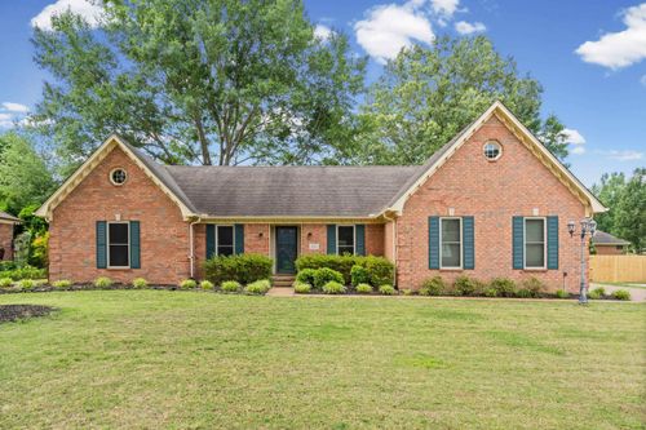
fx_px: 431
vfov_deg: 53.1
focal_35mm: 24
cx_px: 323
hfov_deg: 73.8
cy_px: 215
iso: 800
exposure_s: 1/250
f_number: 9
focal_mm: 24
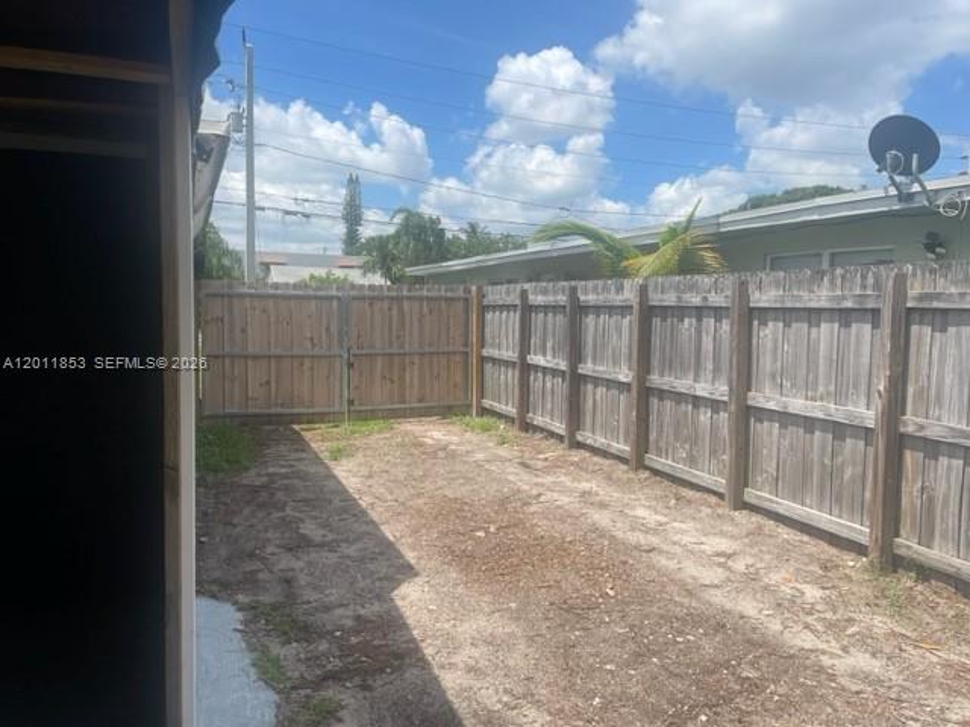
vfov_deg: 53.1
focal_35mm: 26
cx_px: 485
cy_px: 364
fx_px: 729
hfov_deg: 67.3
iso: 32
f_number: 1.6
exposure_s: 1/3610
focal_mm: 4.2
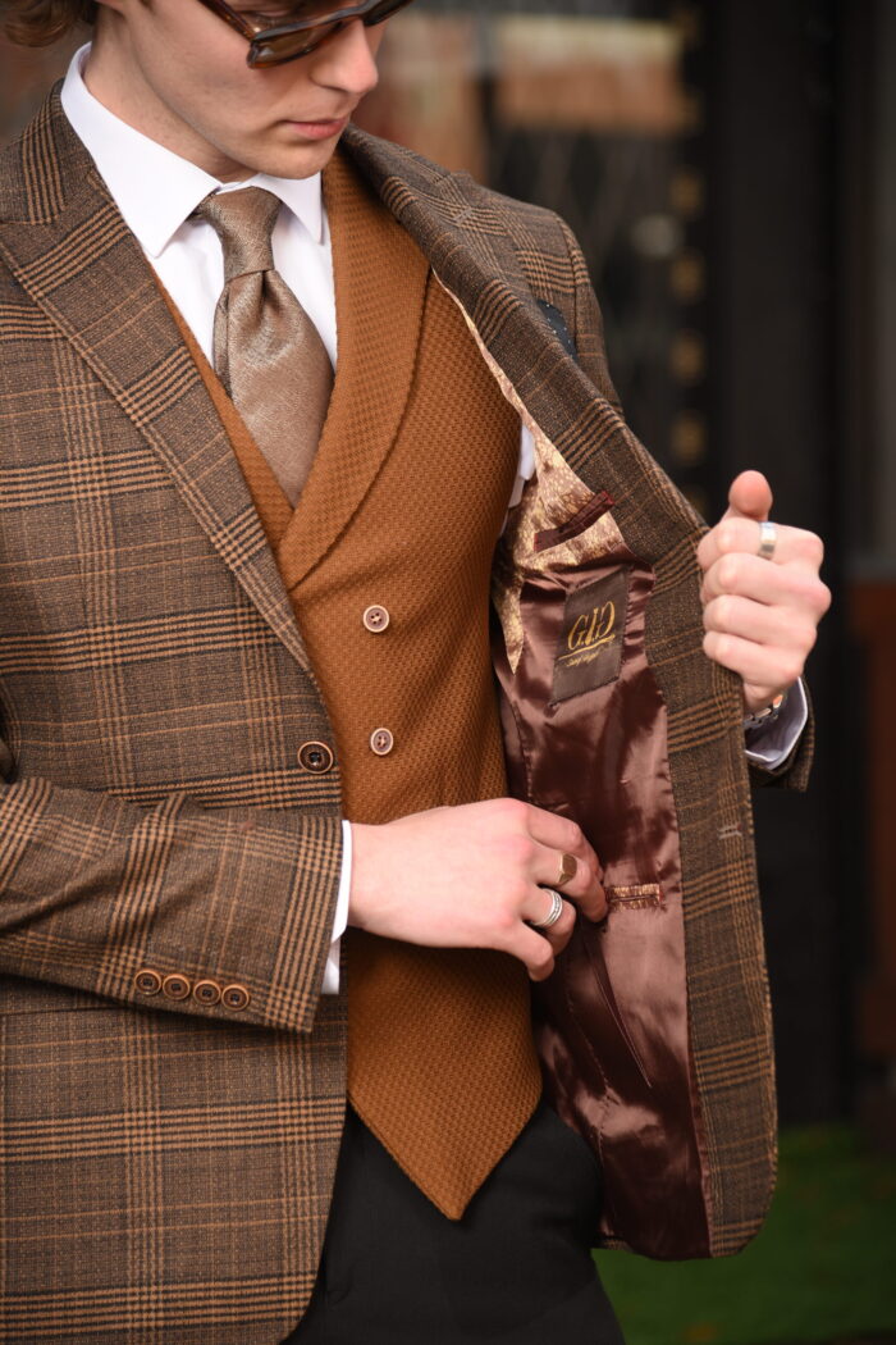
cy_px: 672
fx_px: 4480
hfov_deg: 11.4
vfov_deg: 17.1
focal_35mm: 120
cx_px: 448
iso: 100
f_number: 4
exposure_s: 1/160
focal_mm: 120
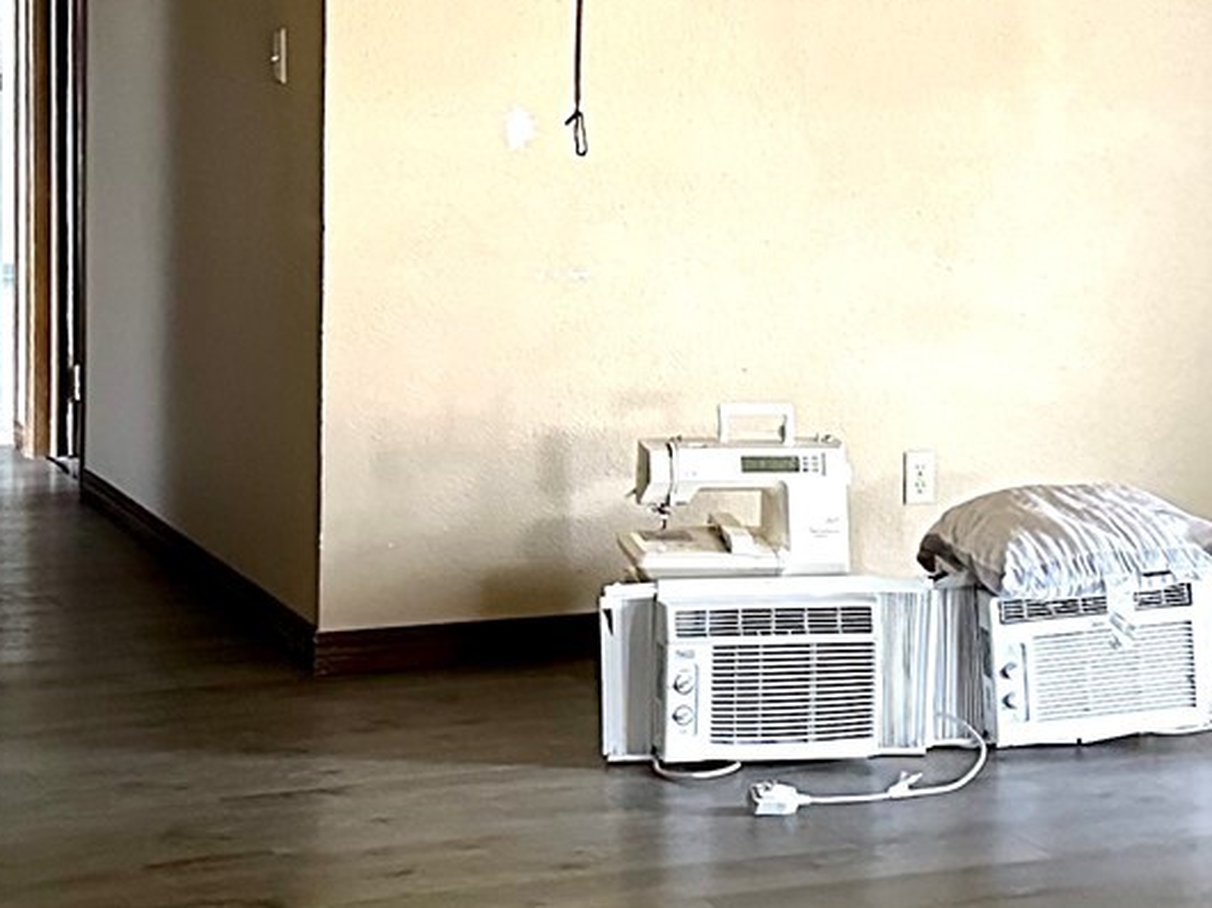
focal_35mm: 87
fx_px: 3045
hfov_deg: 22.5
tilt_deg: -3.7
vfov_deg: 16.8
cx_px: 517
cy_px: 112
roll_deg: -0.2
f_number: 1.78
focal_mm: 6.86
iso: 1000
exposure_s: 1/41
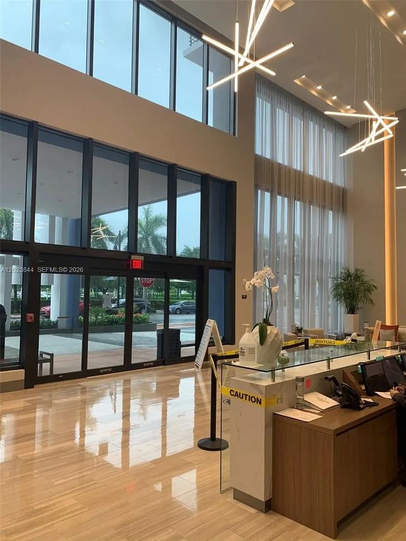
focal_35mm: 26
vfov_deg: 67.3
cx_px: 203
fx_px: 406
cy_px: 270
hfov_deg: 53.1
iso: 64
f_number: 1.8
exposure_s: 1/120
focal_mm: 4.25
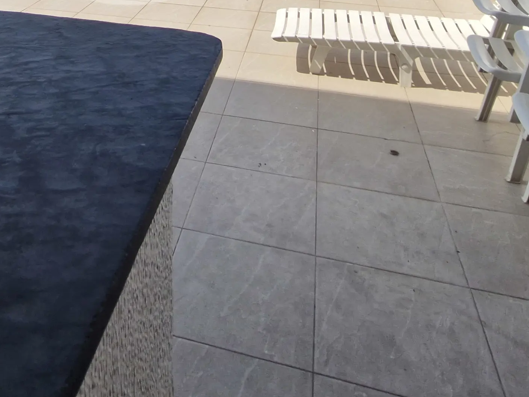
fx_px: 565
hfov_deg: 48.1
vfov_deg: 29.5
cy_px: -142
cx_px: 129
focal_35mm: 37
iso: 50
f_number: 2.2
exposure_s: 1/2368
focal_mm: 1.74
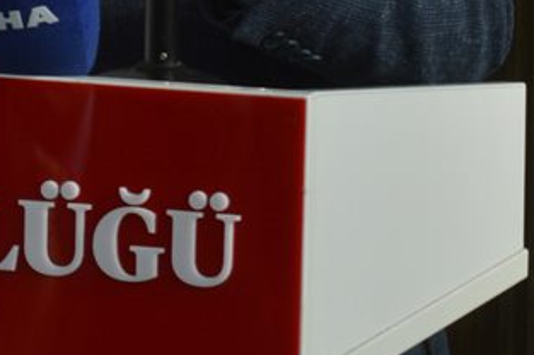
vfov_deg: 3.8
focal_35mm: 360
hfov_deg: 5.7
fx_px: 5337
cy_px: -375
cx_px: -140
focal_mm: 55
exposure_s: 1/80
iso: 400
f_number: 5.6
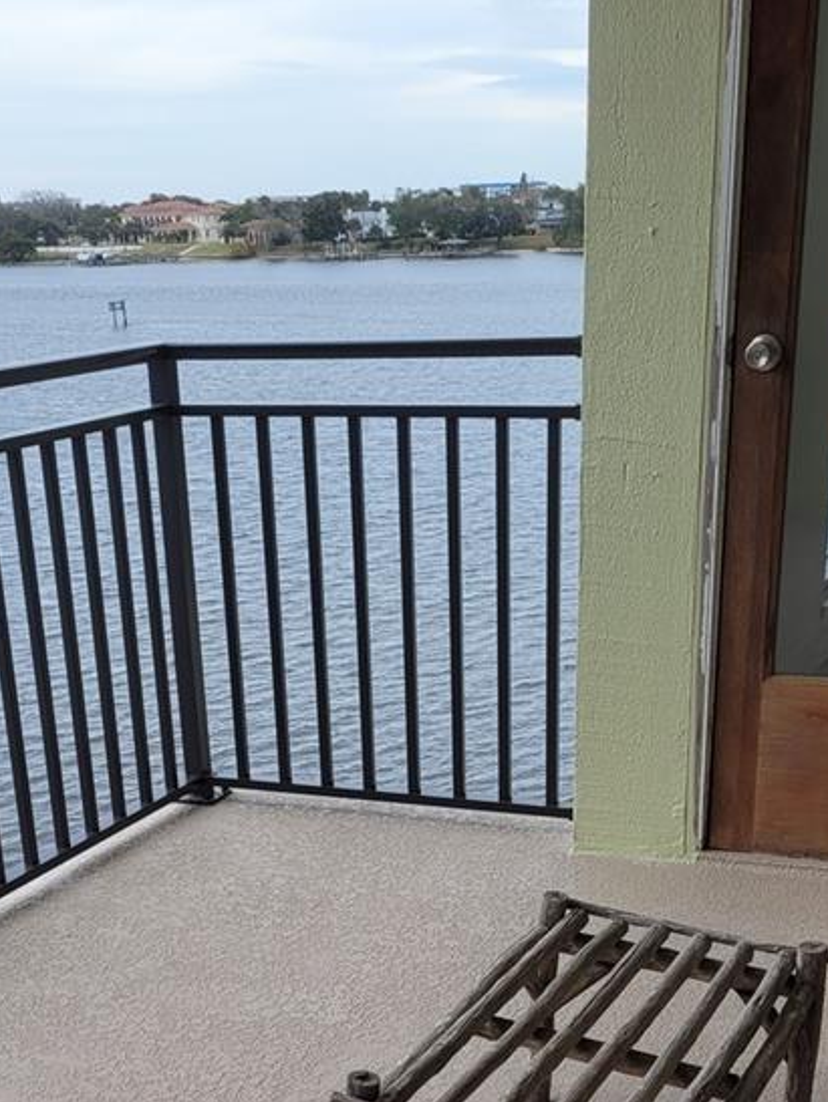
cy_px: 1106
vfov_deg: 31.2
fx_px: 1816
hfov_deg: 25.7
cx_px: 405
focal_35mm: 57
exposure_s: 1/250
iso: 40
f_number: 1.8
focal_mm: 5.4
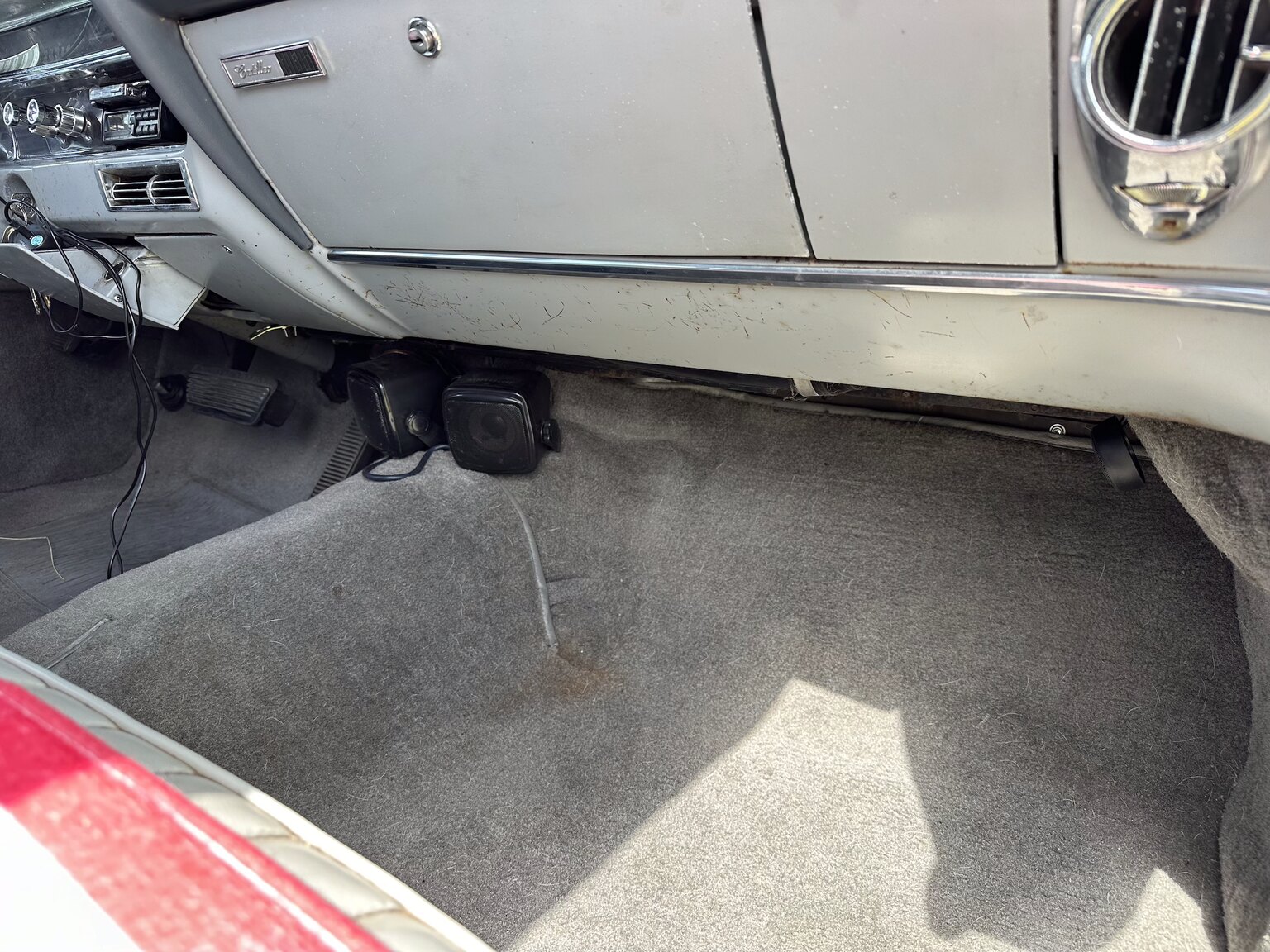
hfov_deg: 71.6
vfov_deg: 56.8
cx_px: 635
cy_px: 476
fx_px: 881
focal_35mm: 24
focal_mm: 6.86
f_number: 1.78
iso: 80
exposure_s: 1/284
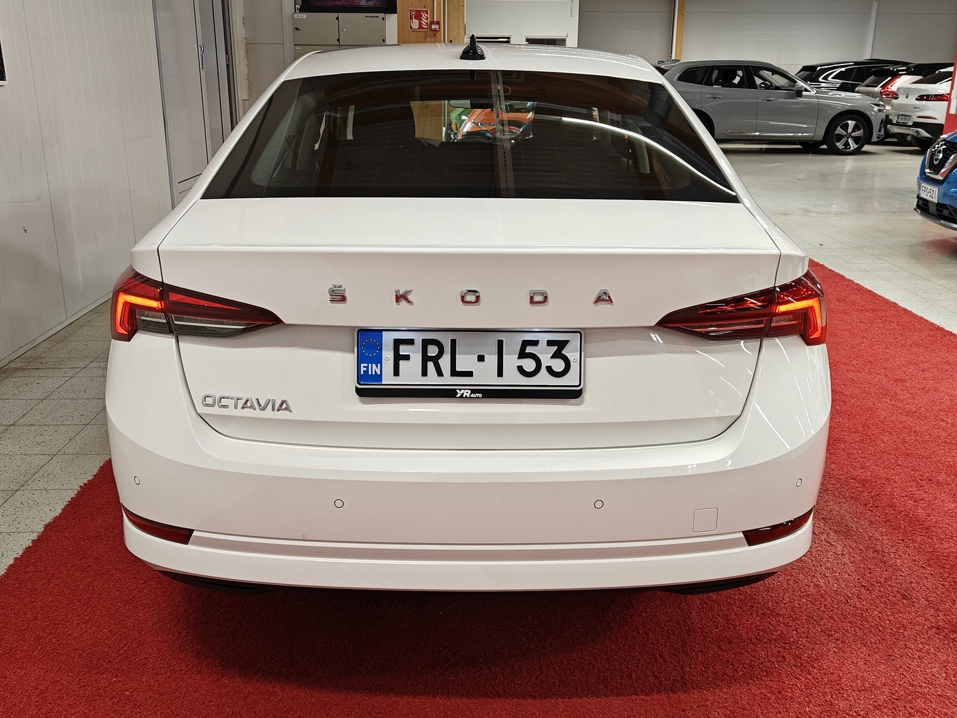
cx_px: 478
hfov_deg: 56.8
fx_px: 885
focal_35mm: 32
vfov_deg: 44.2
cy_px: 359
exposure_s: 1/100
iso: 100
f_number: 1.8
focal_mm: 5.59
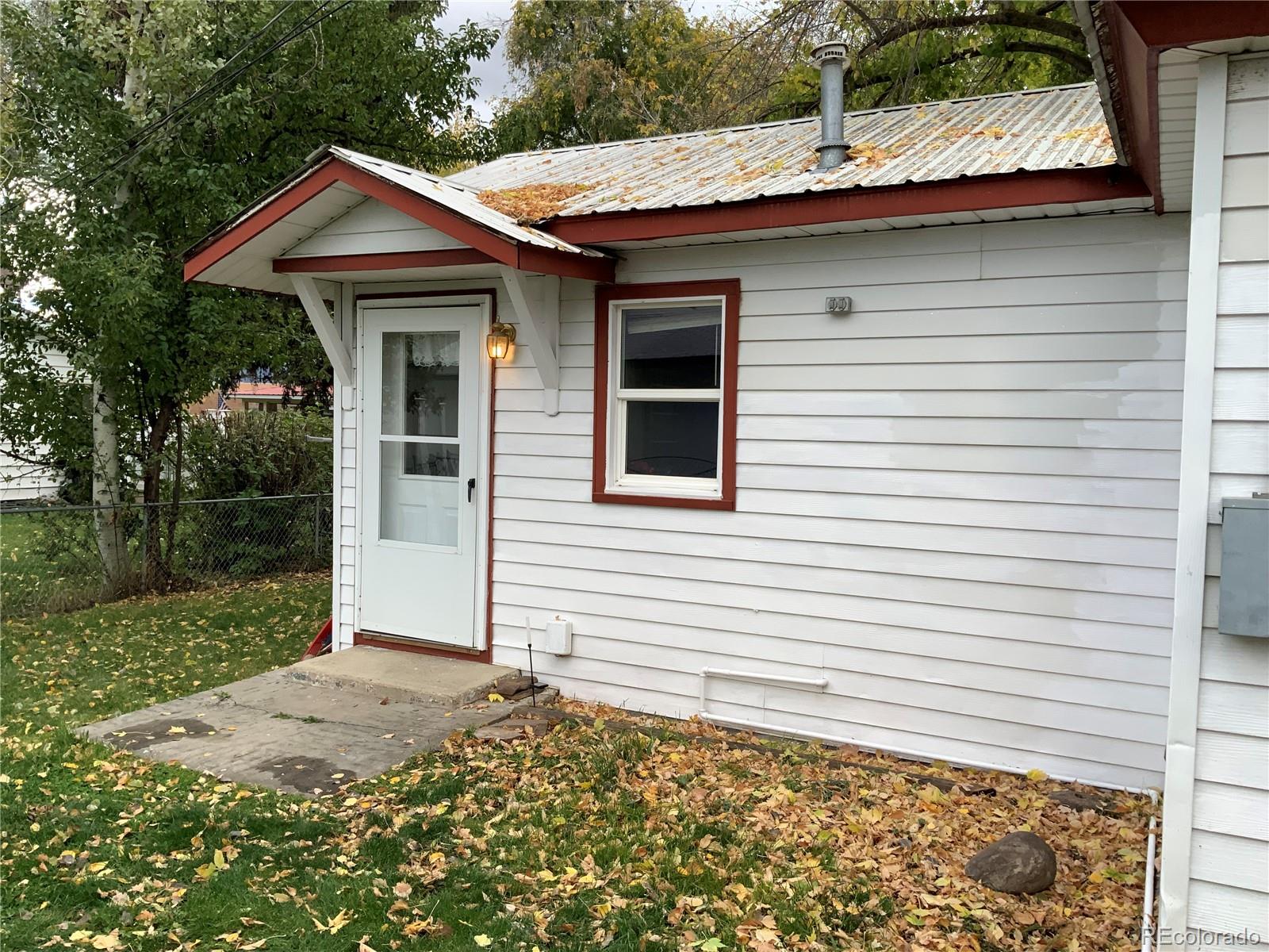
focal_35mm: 29
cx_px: 634
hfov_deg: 61.7
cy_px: 476
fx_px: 1063
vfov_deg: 48.2
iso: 16
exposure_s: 1/719
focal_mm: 3
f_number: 1.8
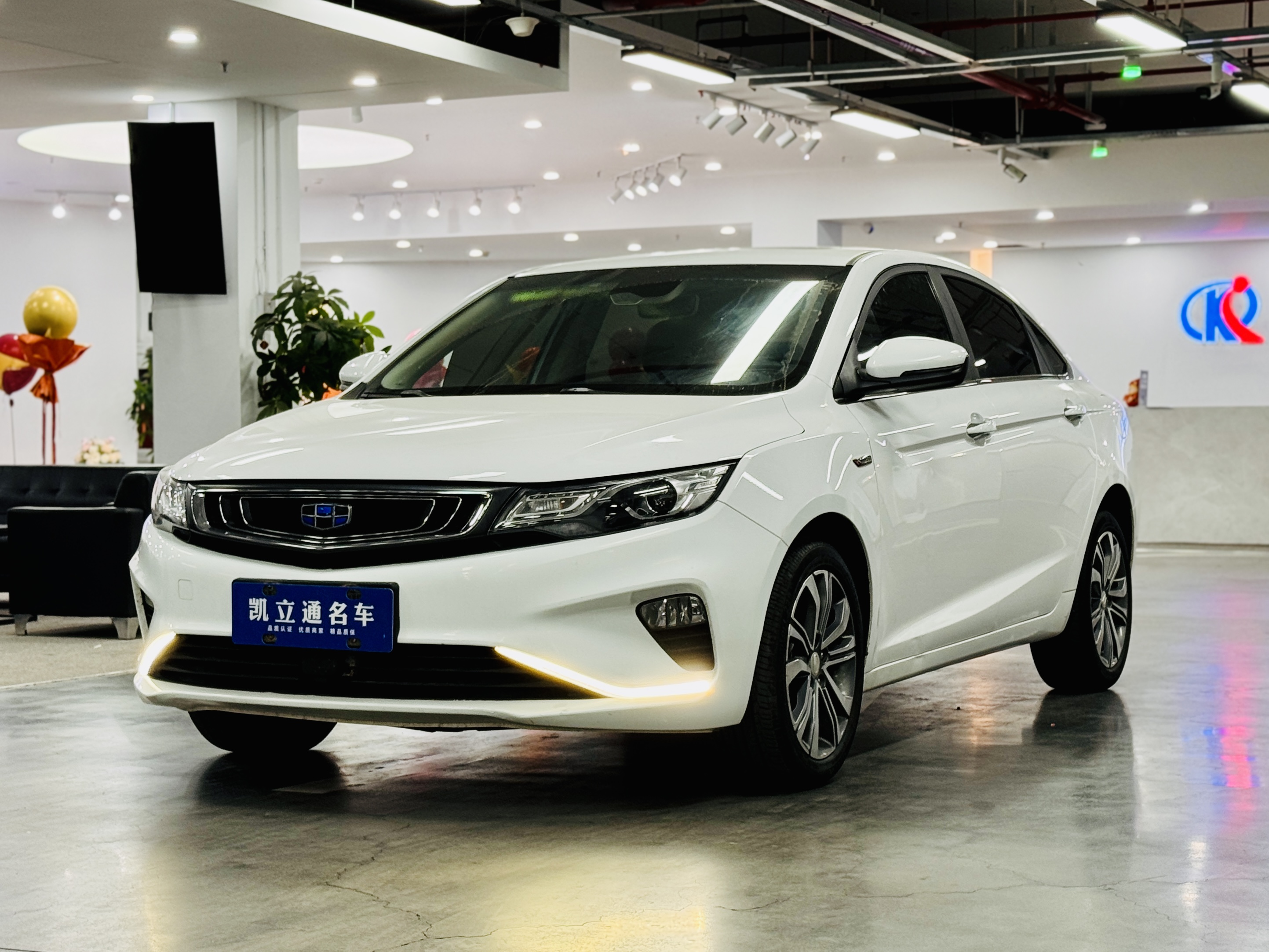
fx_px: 1760
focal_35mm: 48
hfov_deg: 39.7
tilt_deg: -0.9
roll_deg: +0.0
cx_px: 634
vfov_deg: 30.3
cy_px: 476
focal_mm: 6.76
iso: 50
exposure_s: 1/50
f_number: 1.78
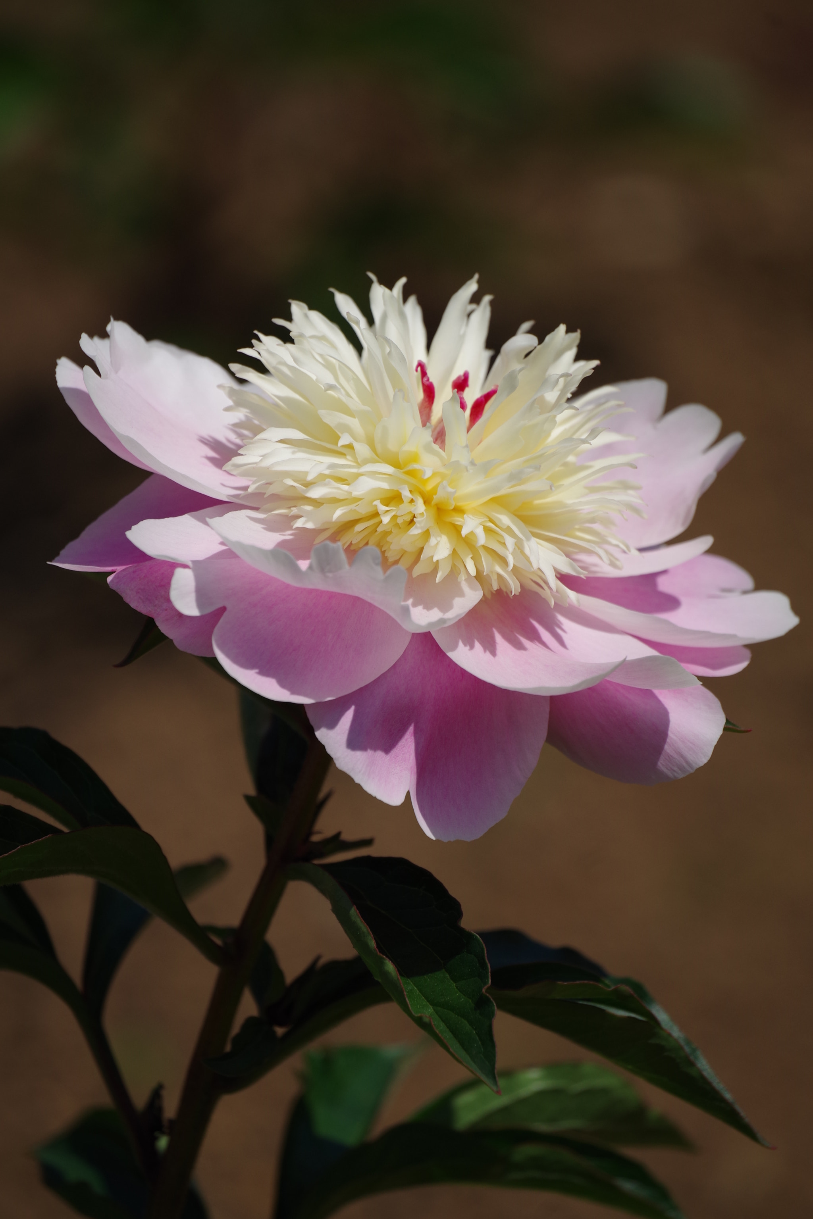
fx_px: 15243
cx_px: 406
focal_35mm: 450
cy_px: 610
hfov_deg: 3.1
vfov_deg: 4.6
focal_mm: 300
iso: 100
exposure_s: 1/1000
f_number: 6.3
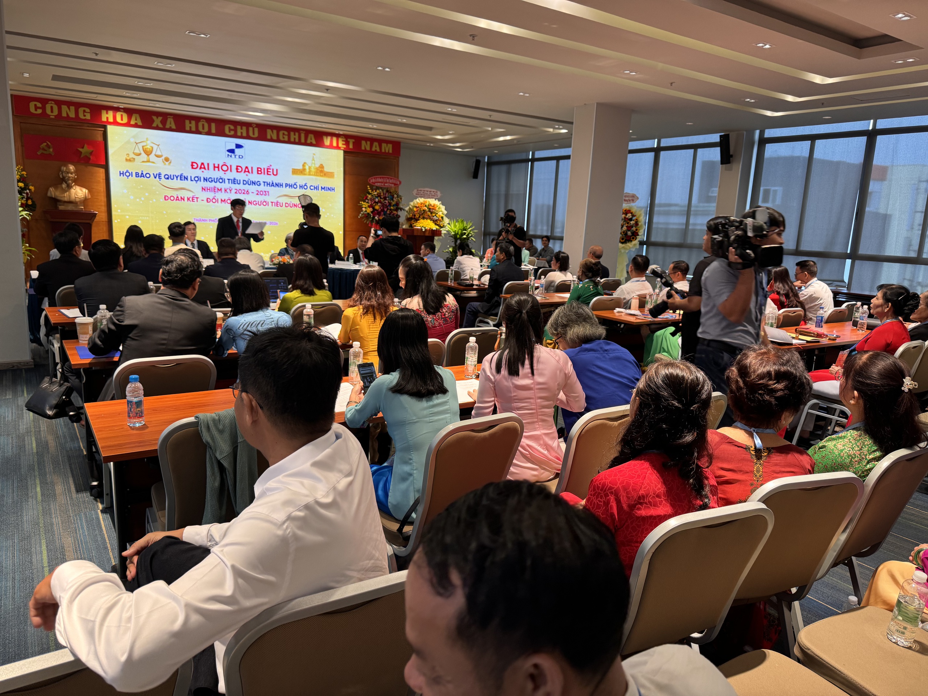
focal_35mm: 24
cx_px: 464
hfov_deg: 71.6
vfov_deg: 56.8
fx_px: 643
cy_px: 348
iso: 160
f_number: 1.78
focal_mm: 6.76
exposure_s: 1/50
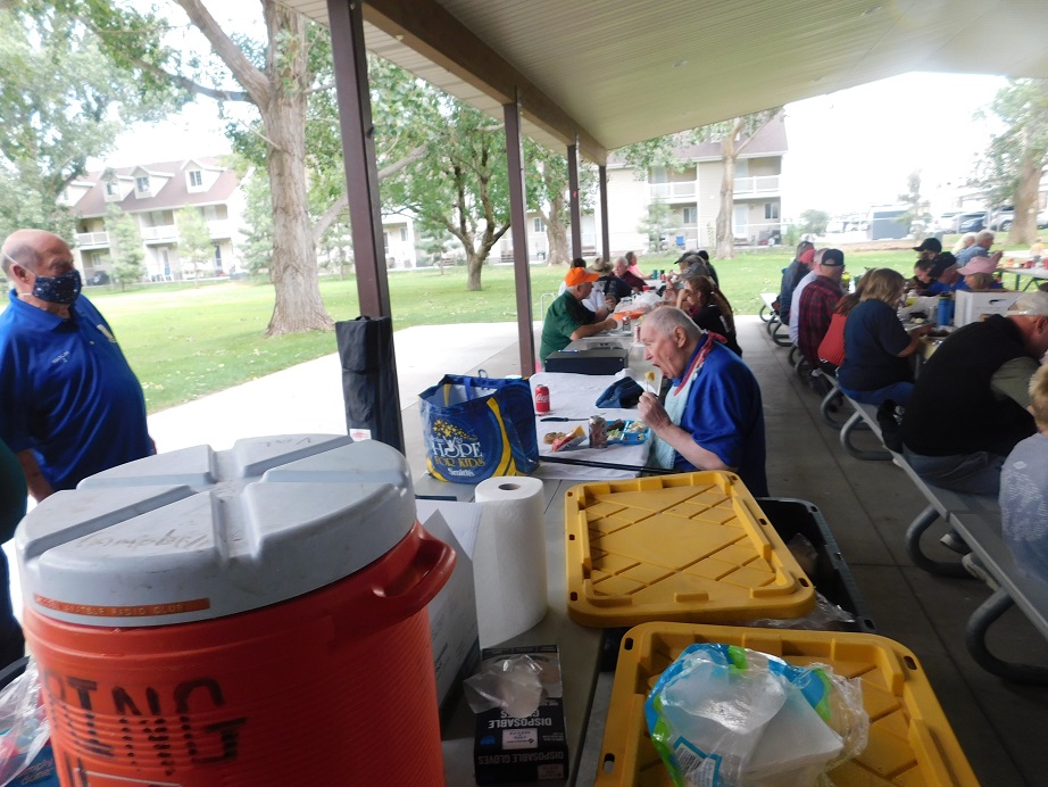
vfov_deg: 58.9
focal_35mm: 23
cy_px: 394
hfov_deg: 73.9
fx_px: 697
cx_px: 524
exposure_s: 1/30
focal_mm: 4
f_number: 3
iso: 140
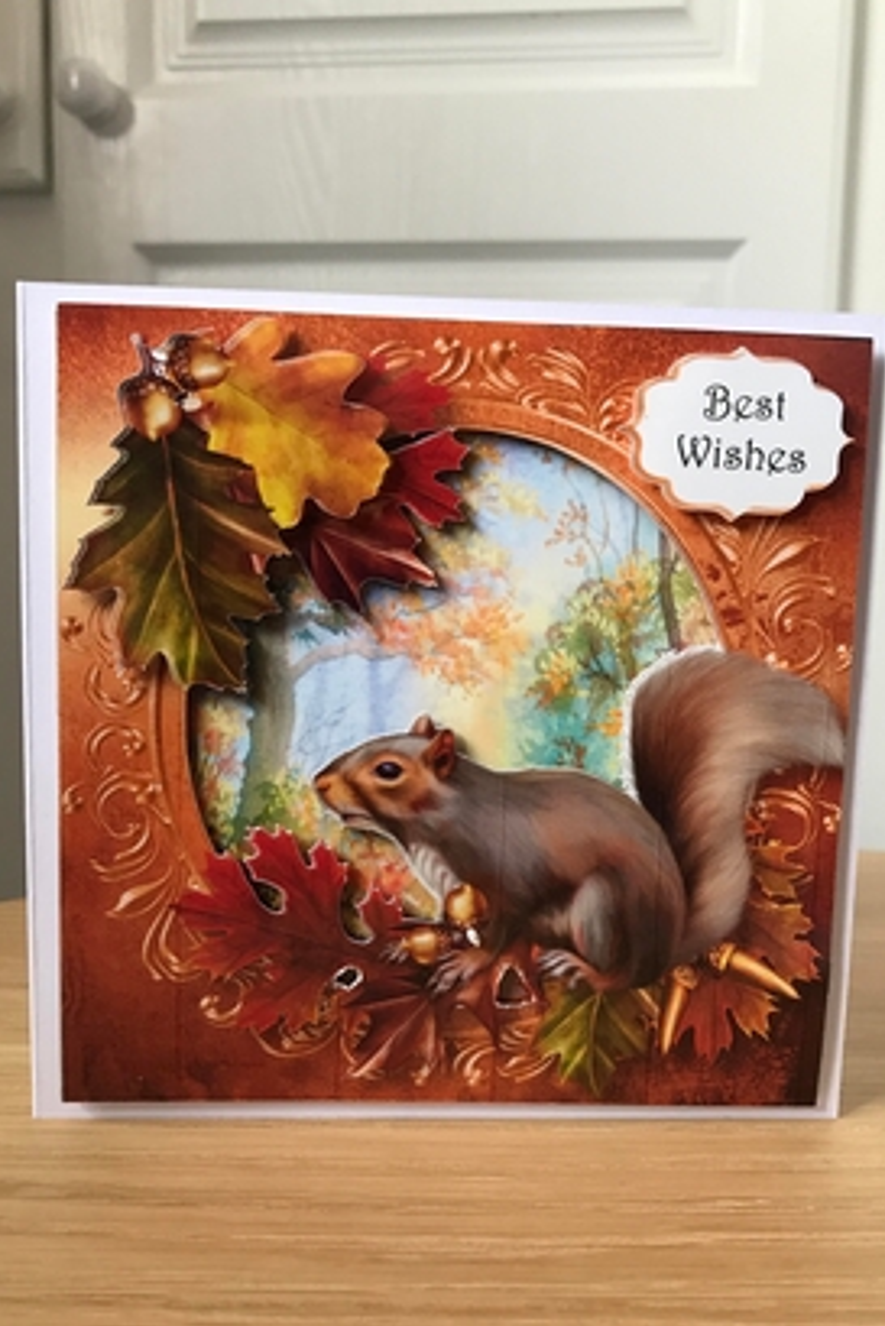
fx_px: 1179
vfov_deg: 58.6
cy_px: 713
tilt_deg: -7.3
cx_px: 468
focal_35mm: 32
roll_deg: -0.9
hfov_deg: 41.1
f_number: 1.8
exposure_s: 1/20
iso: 32
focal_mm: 3.99
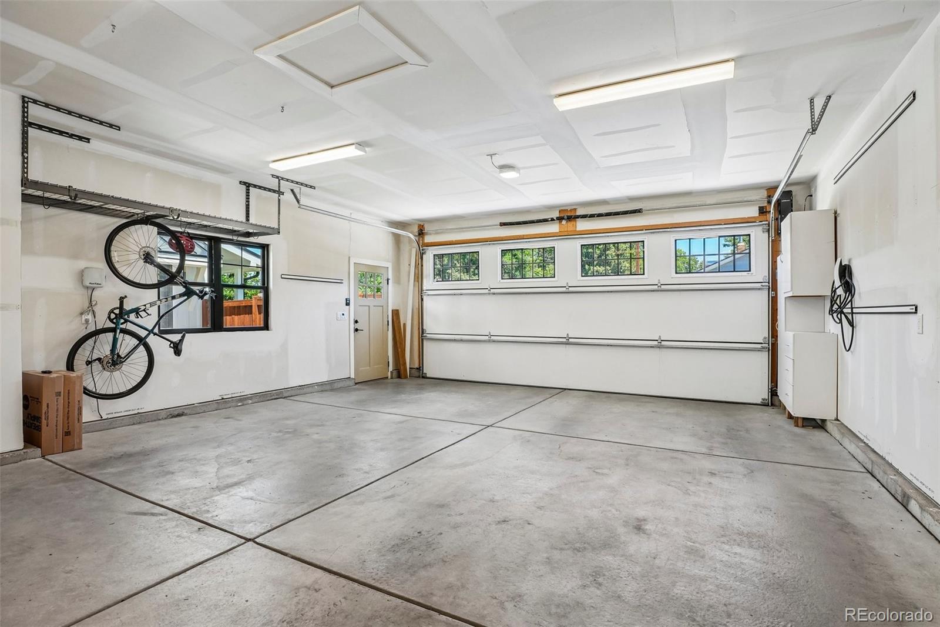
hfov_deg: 95.0
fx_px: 431
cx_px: 470
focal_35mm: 16
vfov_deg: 72.0
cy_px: 314
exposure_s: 1/30
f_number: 8
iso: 200
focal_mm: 11
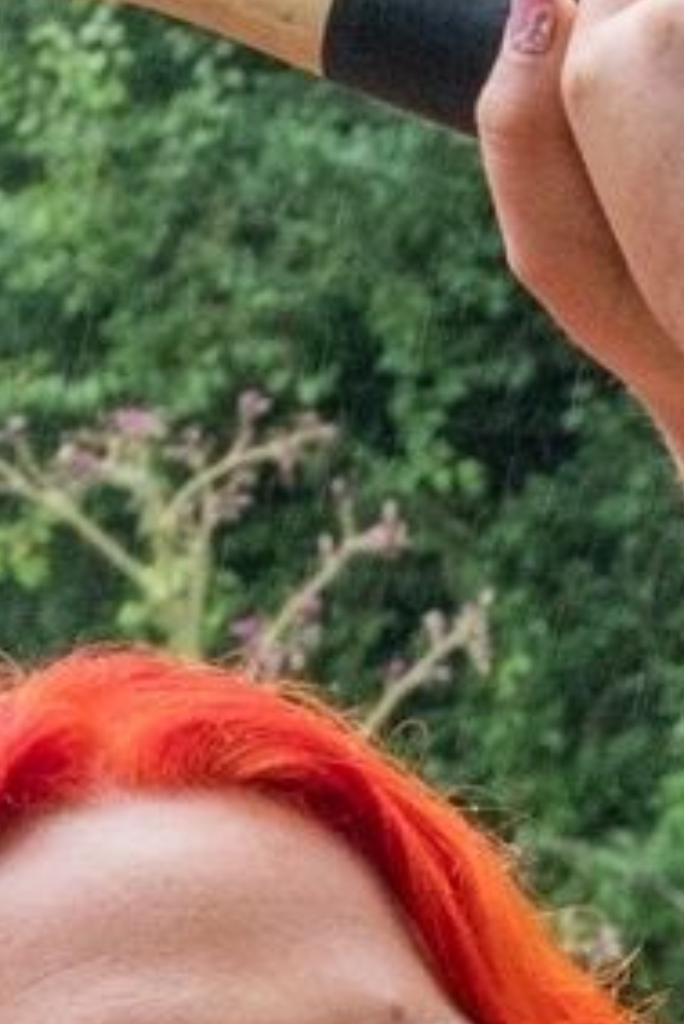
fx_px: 11243
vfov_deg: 5.2
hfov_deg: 3.5
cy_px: 1691
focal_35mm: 395
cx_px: 1393
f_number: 8
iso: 1600
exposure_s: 1/160
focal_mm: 41
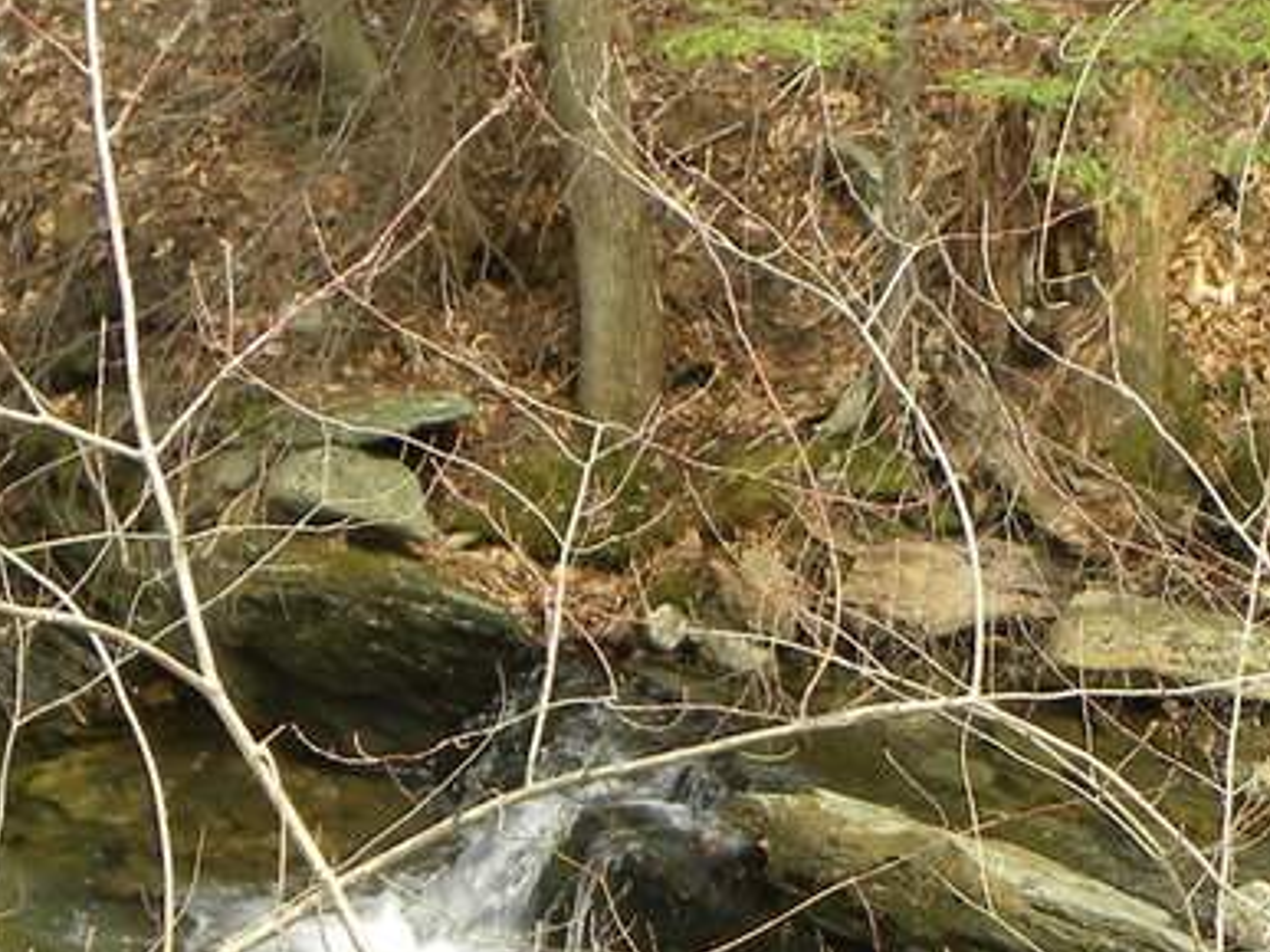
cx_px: 1345
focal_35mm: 192
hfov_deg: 10.2
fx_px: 7042
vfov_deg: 7.7
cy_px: 1067
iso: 64
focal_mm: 10.3
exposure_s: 1/86
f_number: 3.5
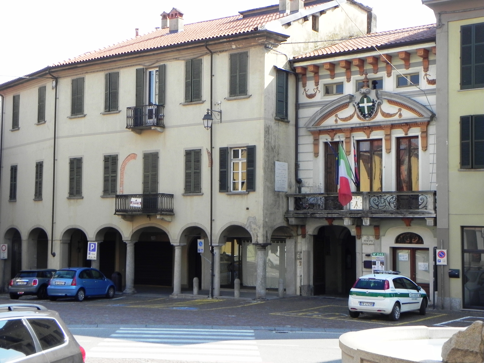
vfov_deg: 25.2
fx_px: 811
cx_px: 242
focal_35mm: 58
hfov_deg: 33.2
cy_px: 182
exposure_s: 1/83
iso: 160
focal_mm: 10.3
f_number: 8
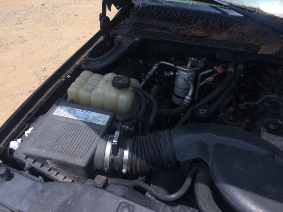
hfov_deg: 61.7
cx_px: 142
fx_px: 237
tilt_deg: -33.4
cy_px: 106
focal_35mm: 29
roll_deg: +0.2
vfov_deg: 48.2
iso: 32
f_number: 2.2
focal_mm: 4.15
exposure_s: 1/1786
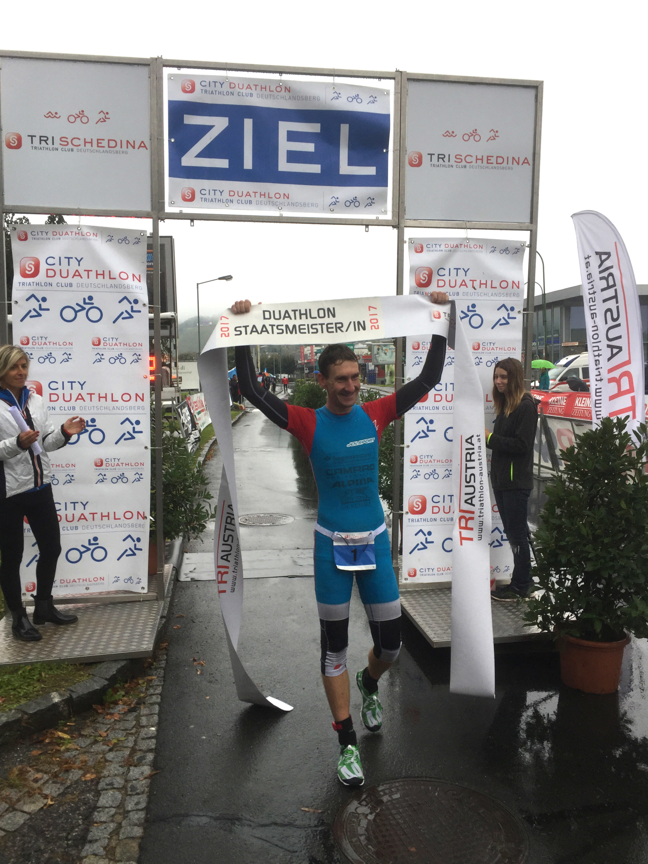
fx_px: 724
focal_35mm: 29
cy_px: 432
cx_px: 324
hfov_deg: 48.2
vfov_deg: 61.7
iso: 32
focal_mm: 4.15
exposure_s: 1/260
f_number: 2.2
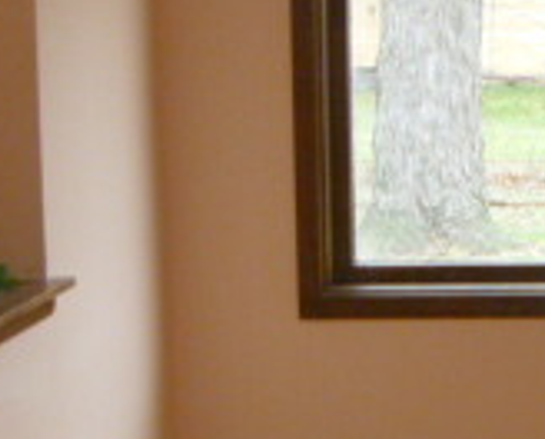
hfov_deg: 13.5
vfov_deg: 11.6
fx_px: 2150
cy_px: 123
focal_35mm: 133
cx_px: 854
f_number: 3.5
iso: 250
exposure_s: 1/30
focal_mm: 6.3
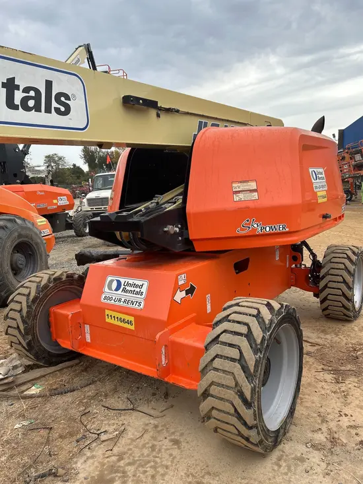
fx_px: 363
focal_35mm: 26
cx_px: 182
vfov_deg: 67.3
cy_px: 242
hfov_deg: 53.1
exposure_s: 1/1029
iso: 50
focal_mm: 5.7
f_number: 1.5
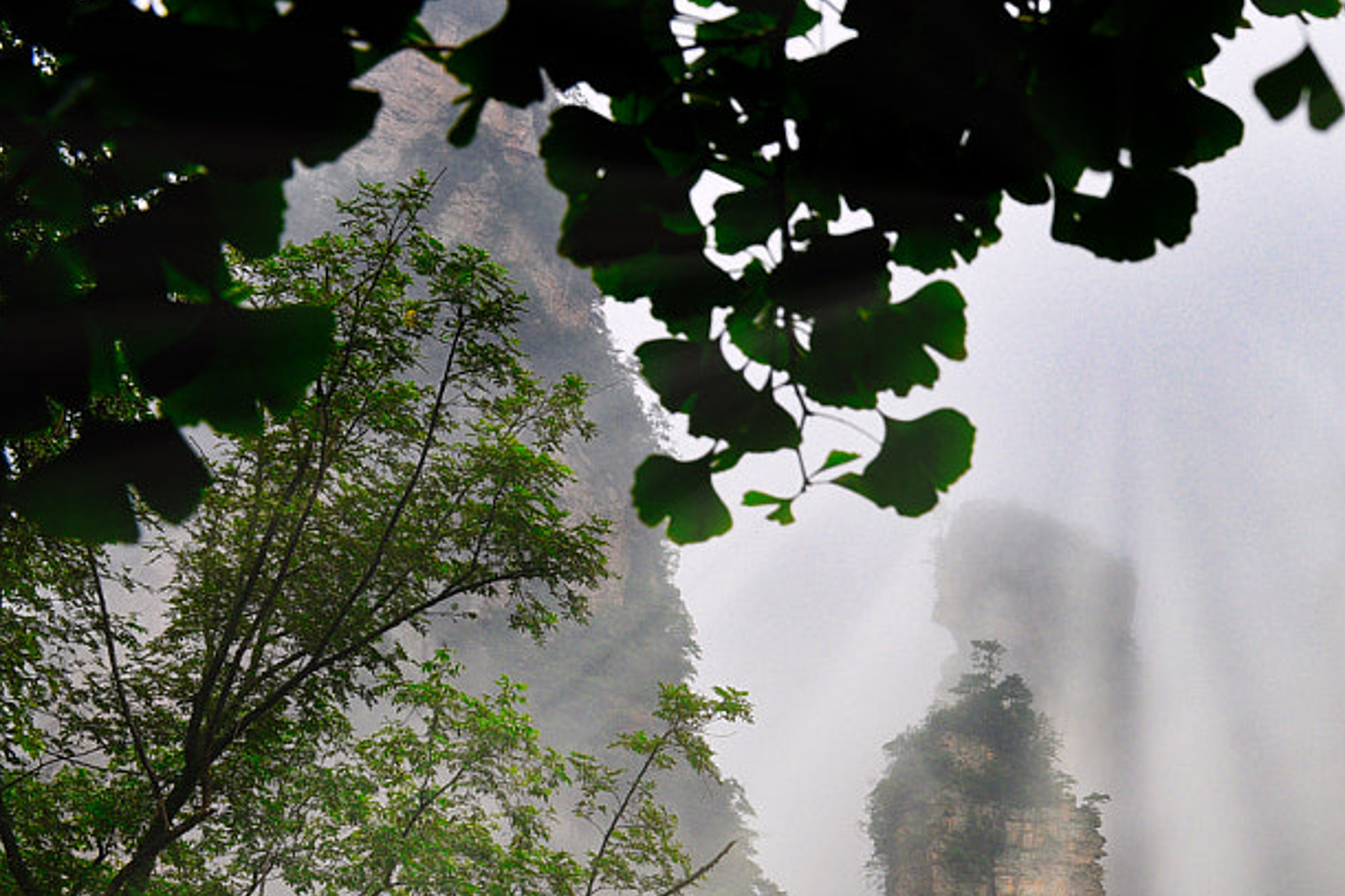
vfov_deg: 15.1
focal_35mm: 89
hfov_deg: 20.8
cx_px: 1754
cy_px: 916
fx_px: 3324
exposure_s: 1/160
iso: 250
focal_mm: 34
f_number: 8
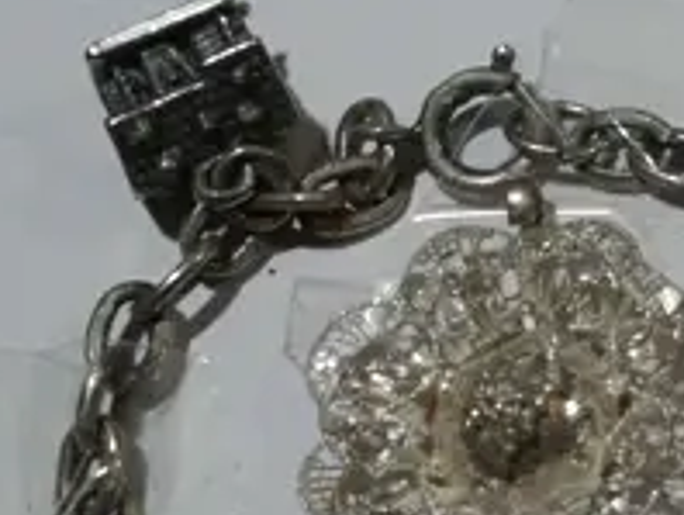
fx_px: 3482
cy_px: -130
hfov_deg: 9.9
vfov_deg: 8.4
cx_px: 1599
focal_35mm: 176
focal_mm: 17
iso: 200
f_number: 4.5
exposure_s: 1/160
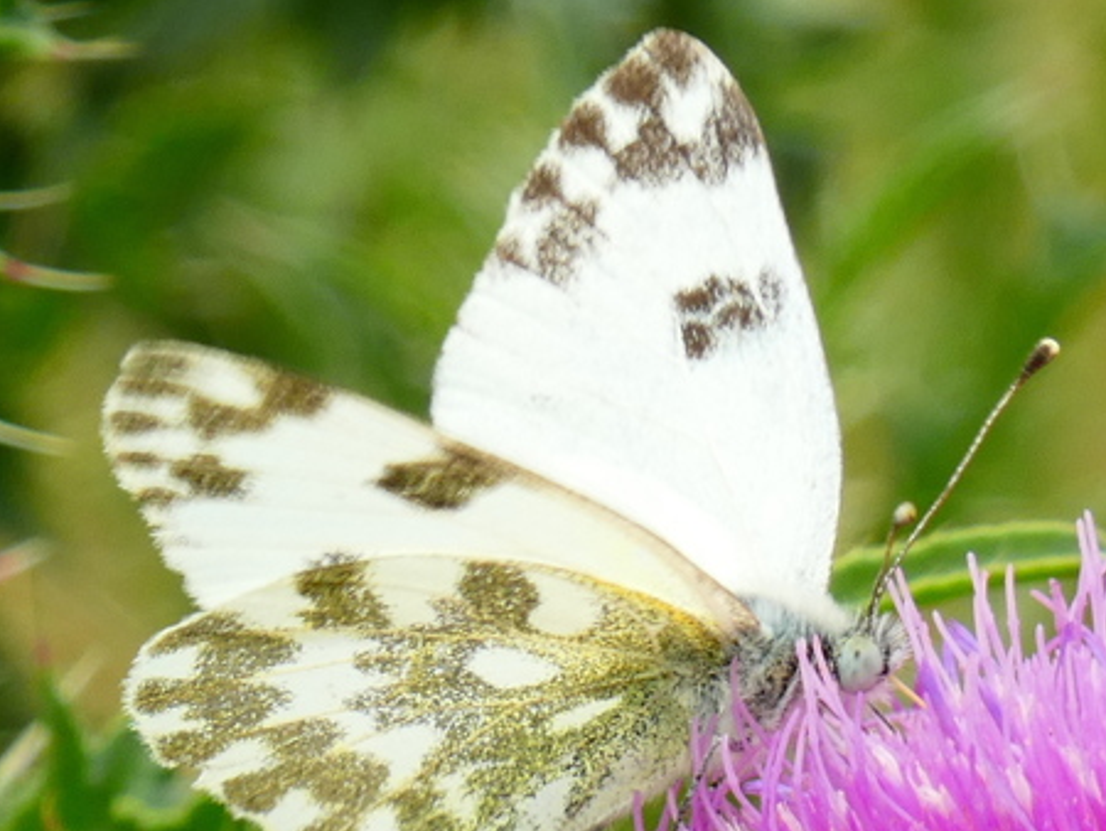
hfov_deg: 2.1
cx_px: 802
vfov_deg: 1.6
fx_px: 30305
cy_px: 679
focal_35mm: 948
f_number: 5.6
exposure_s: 1/100
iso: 80
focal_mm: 89.5
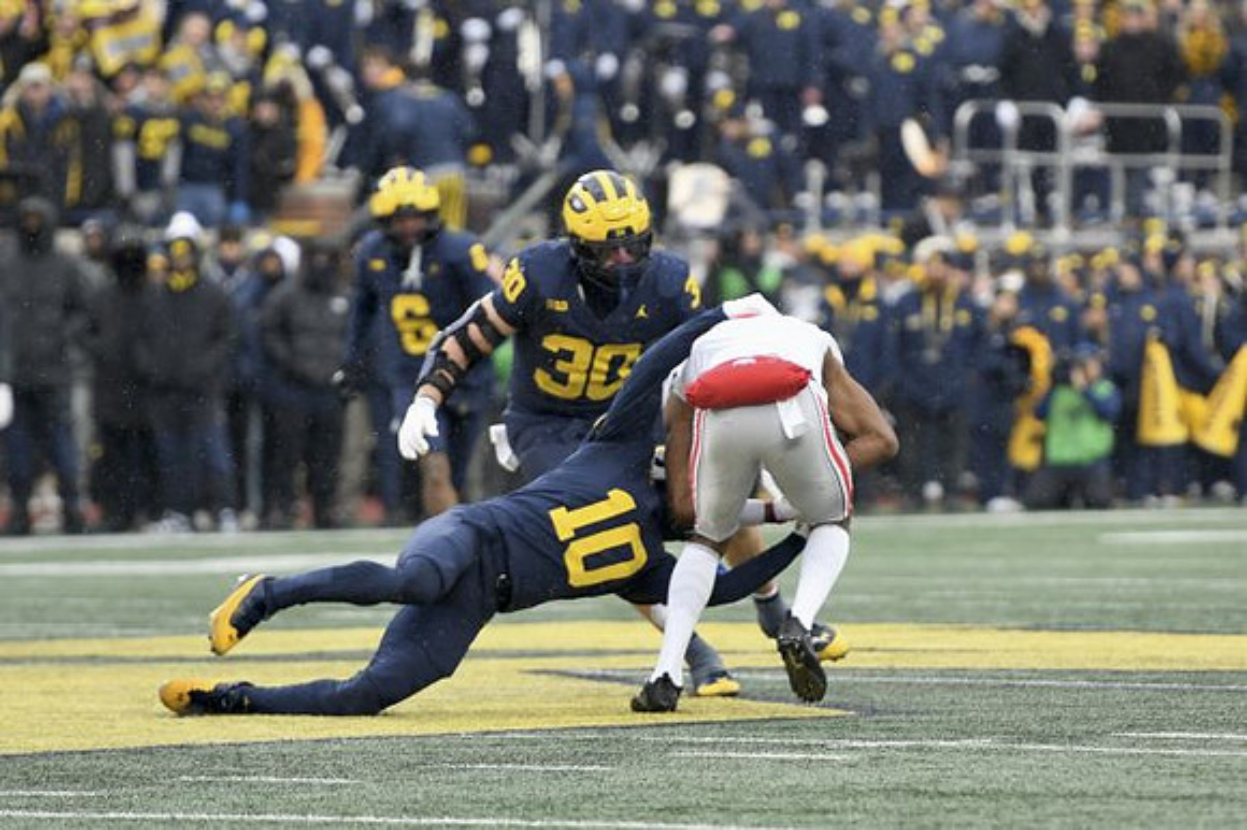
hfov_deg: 6.9
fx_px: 10385
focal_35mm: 300
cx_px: 624
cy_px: 415
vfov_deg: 4.6
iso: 800
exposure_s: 1/1000
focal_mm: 200
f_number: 2.8
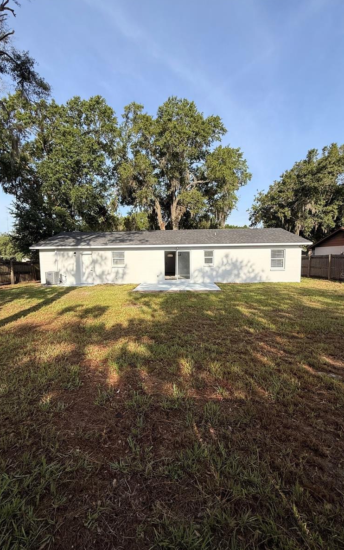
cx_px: 165
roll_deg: +1.1
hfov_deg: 74.8
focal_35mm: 15
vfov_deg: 101.5
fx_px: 225
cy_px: 275
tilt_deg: -4.5
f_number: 2.2
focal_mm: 2.22
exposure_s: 1/1285
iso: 50
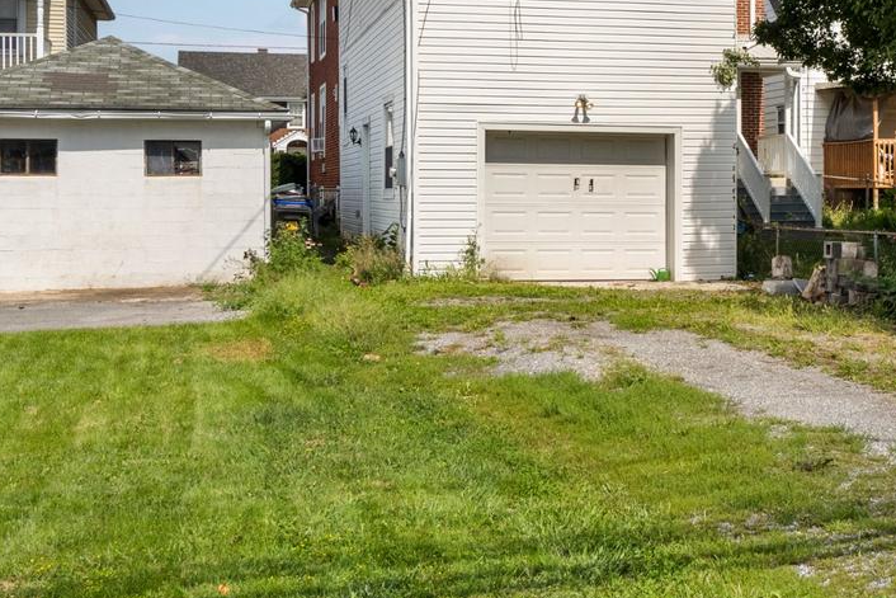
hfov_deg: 36.9
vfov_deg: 25.5
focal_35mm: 53
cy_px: 230
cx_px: 629
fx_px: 1319
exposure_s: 1/1250
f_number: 8
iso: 1250
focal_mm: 26
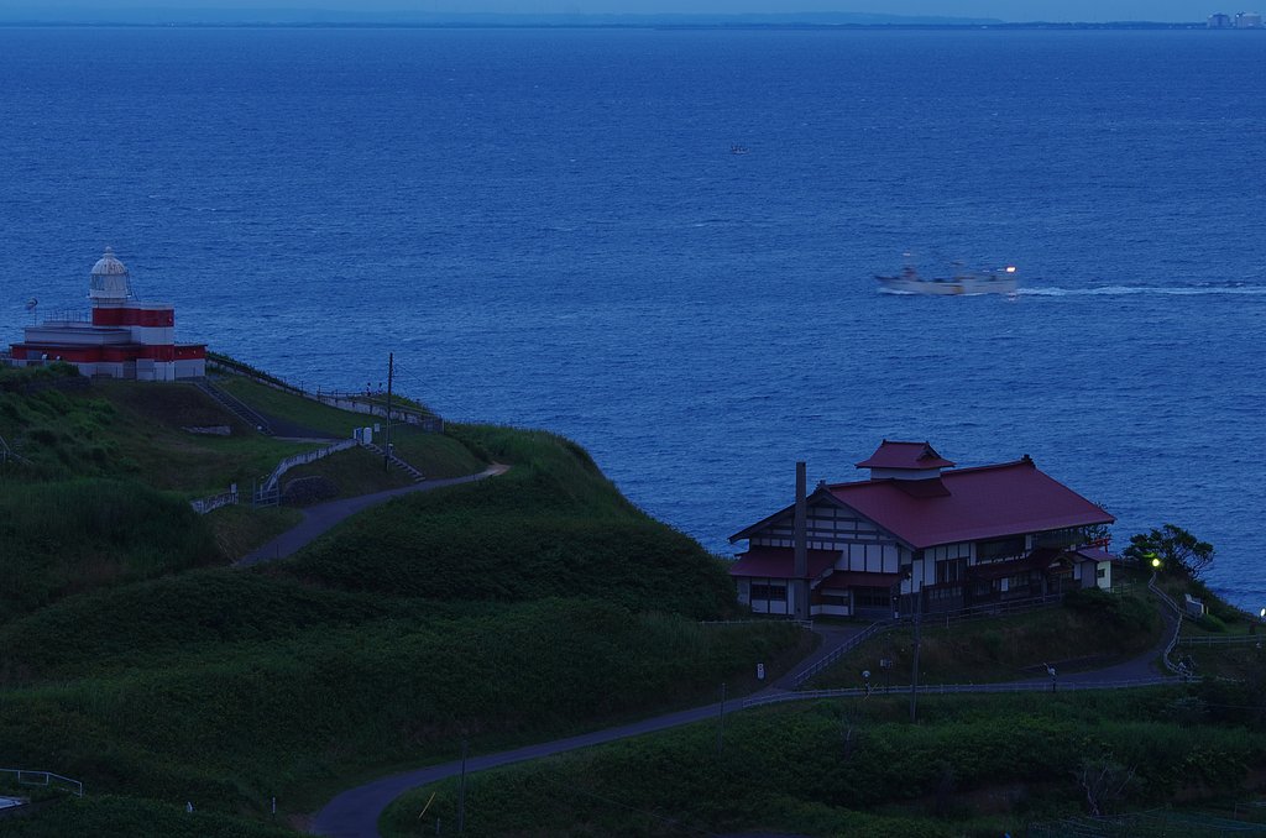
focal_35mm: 169
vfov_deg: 8.1
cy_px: 419
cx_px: 633
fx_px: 5930
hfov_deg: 12.2
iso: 200
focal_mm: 113
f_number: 9
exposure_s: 1/3.33
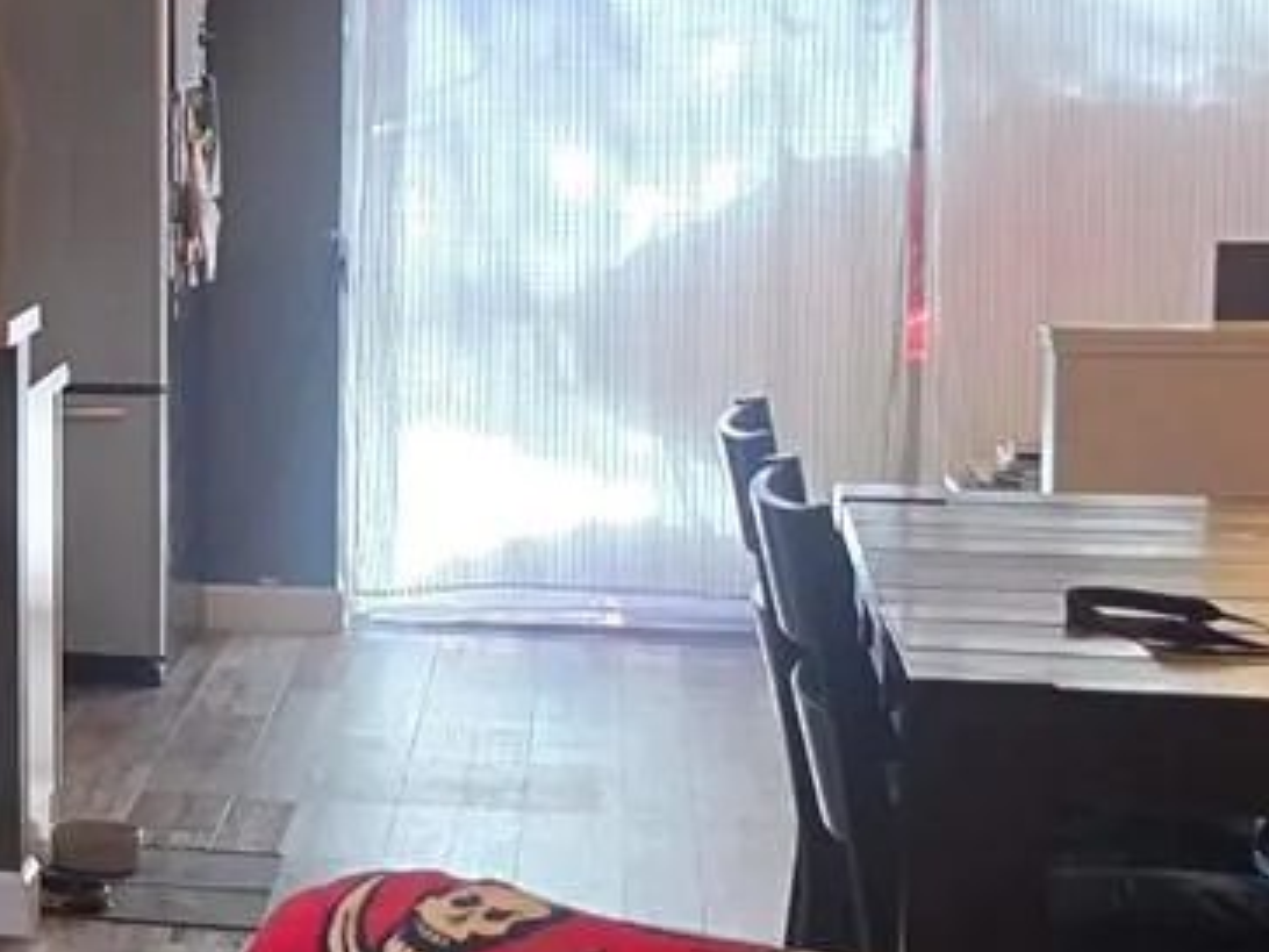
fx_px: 3703
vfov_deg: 14.6
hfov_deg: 16.7
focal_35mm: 101
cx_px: -899
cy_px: 432
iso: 160
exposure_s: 1/120
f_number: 1.7
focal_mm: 6.3
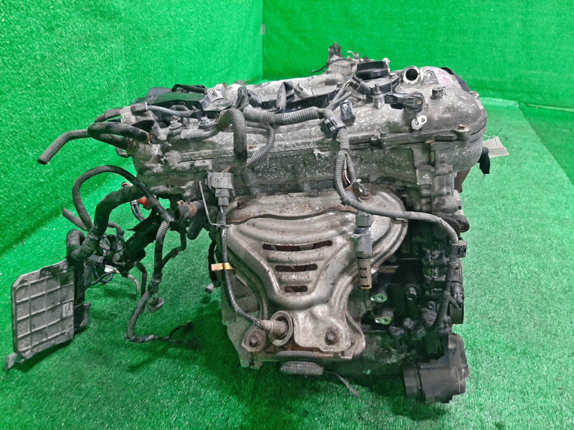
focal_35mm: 26
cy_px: 215
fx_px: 431
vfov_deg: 53.1
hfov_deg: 67.3
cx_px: 287
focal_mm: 3.93
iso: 219
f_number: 1.7
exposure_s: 1/50
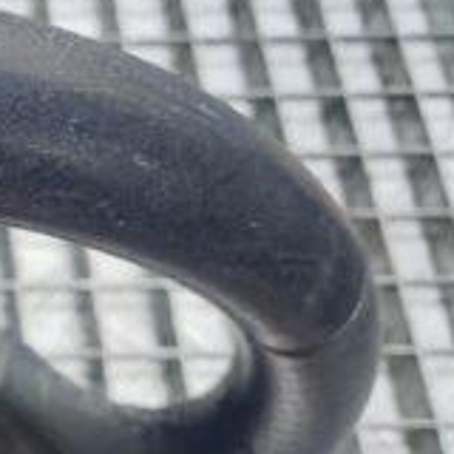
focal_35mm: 83
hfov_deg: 17.8
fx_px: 1232
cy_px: 233
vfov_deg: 20.9
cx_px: -301
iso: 250
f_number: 1.8
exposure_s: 1/50
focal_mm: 5.23
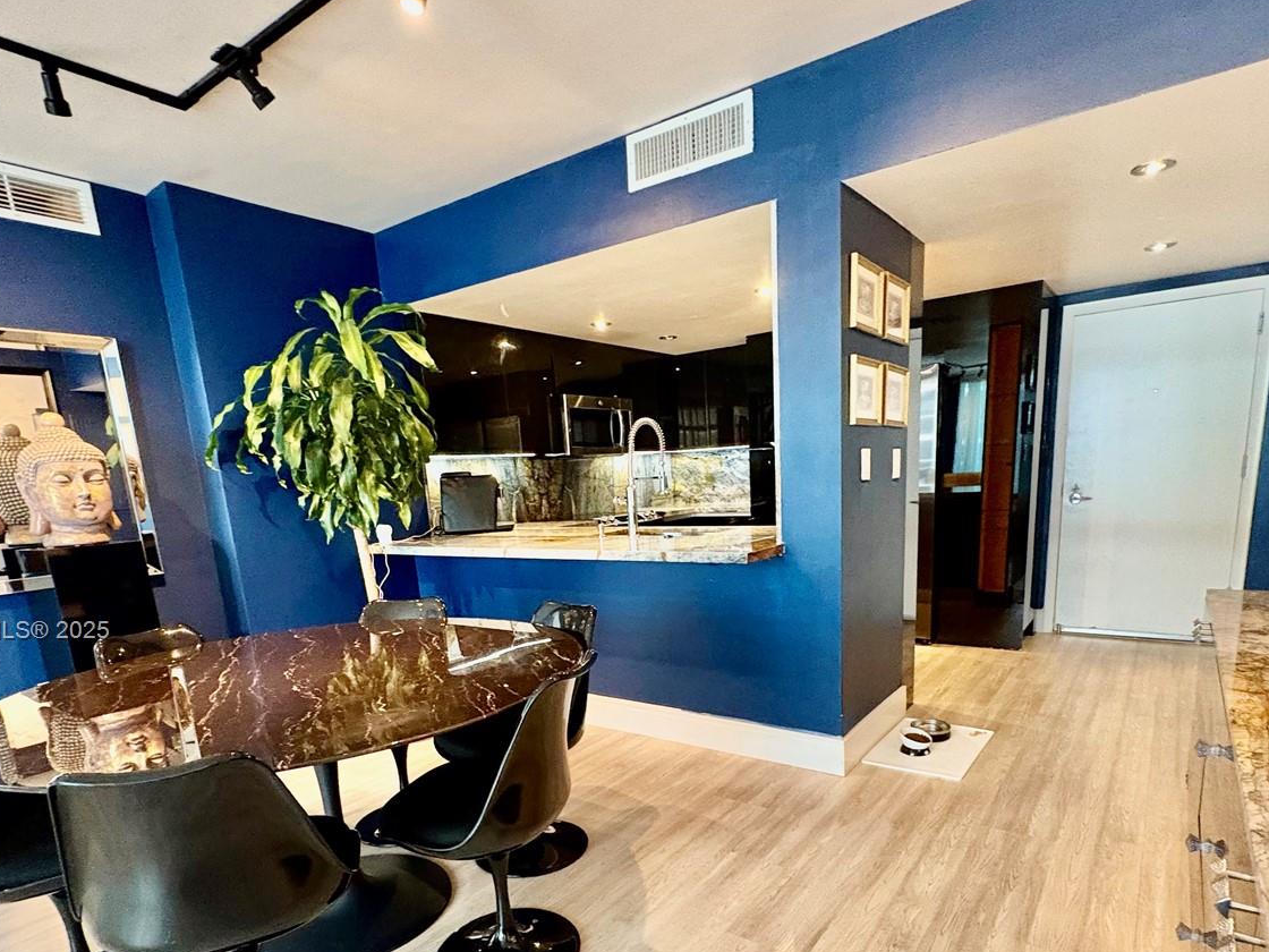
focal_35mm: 20
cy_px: 632
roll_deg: +3.7
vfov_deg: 64.3
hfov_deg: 81.7
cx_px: 654
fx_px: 733
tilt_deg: -12.5
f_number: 2.2
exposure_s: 1/60
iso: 640
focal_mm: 2.22
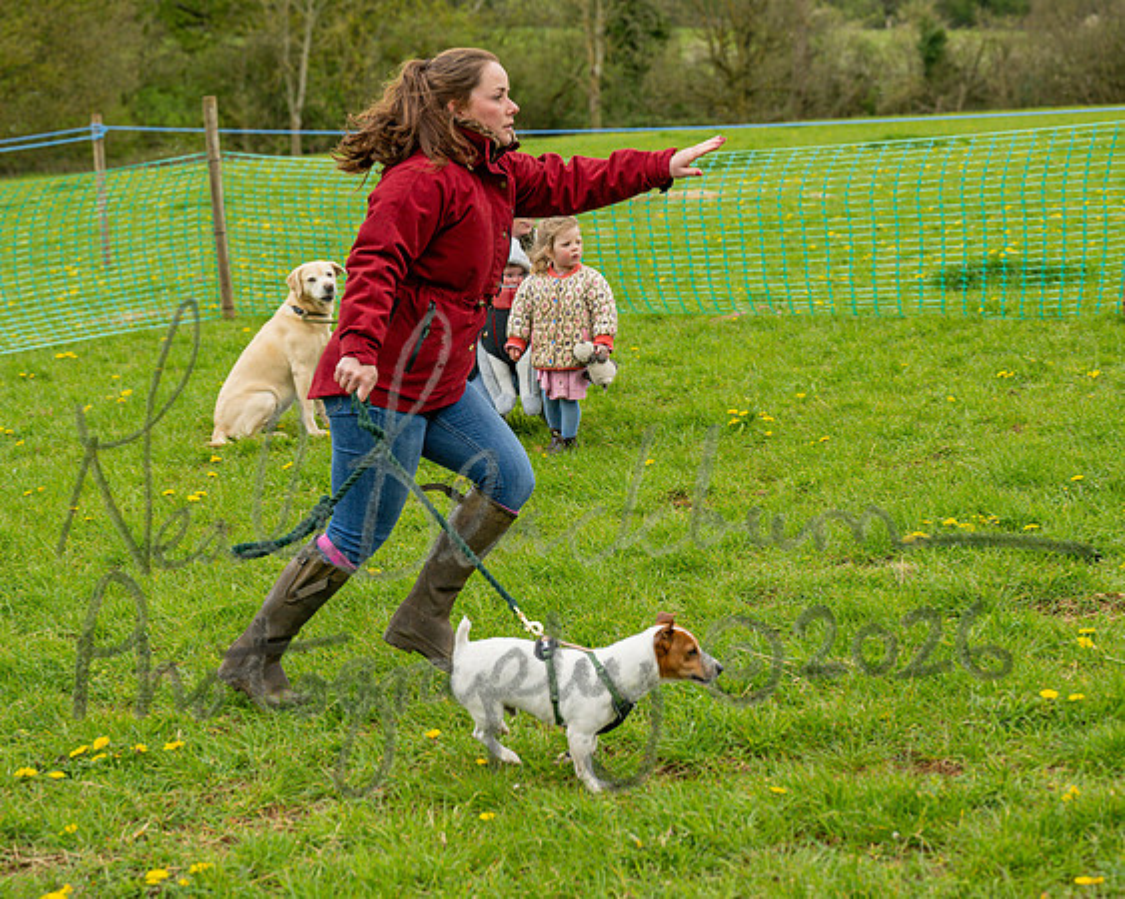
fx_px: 2624
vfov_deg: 19.4
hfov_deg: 24.2
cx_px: 567
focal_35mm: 79
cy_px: 450
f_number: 4.5
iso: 400
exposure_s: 1/2000
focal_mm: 70
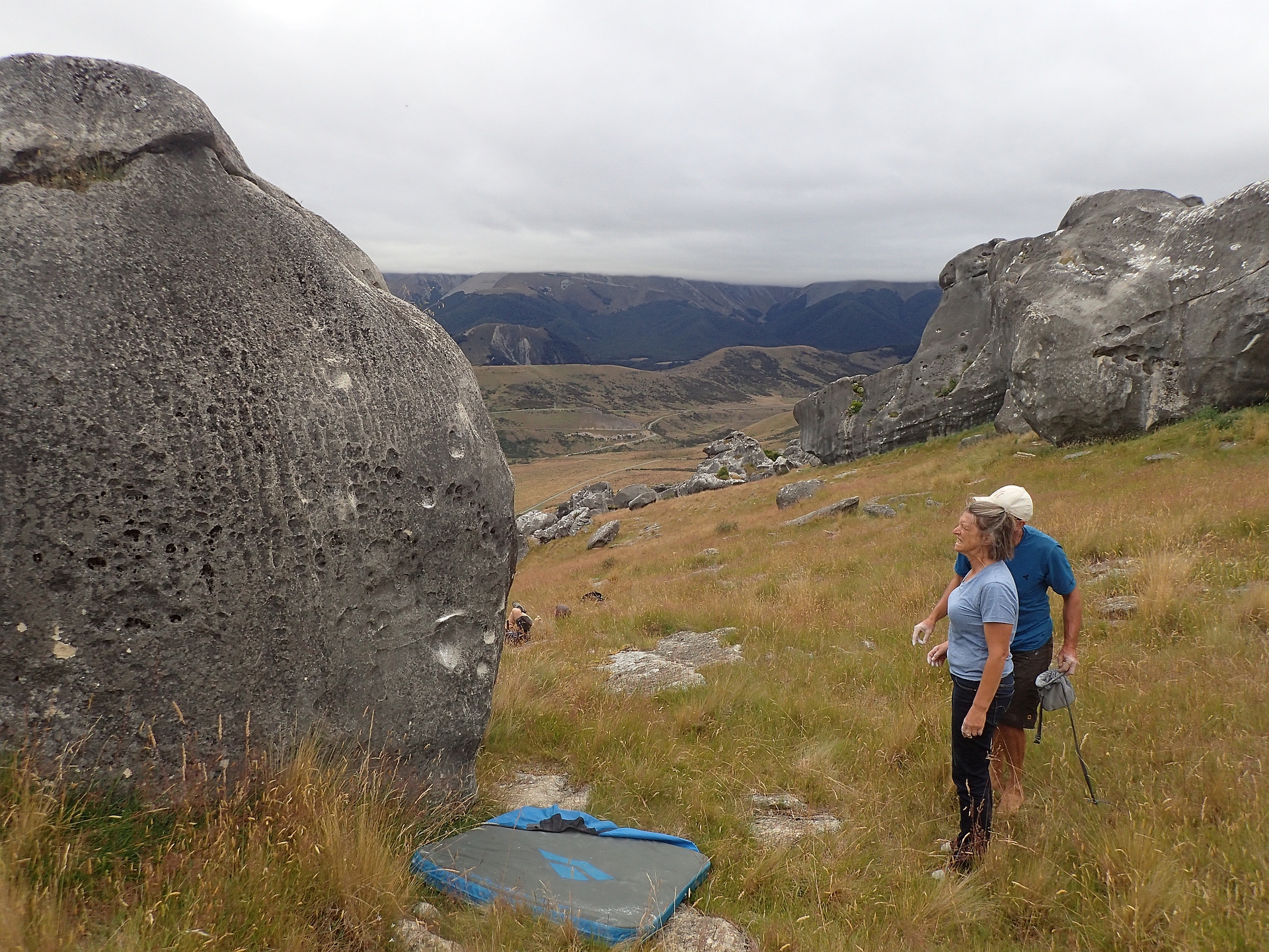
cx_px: 634
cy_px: 476
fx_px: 916
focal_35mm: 25
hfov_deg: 69.4
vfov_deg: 54.9
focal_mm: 4.5
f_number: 2.8
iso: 100
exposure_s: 1/400
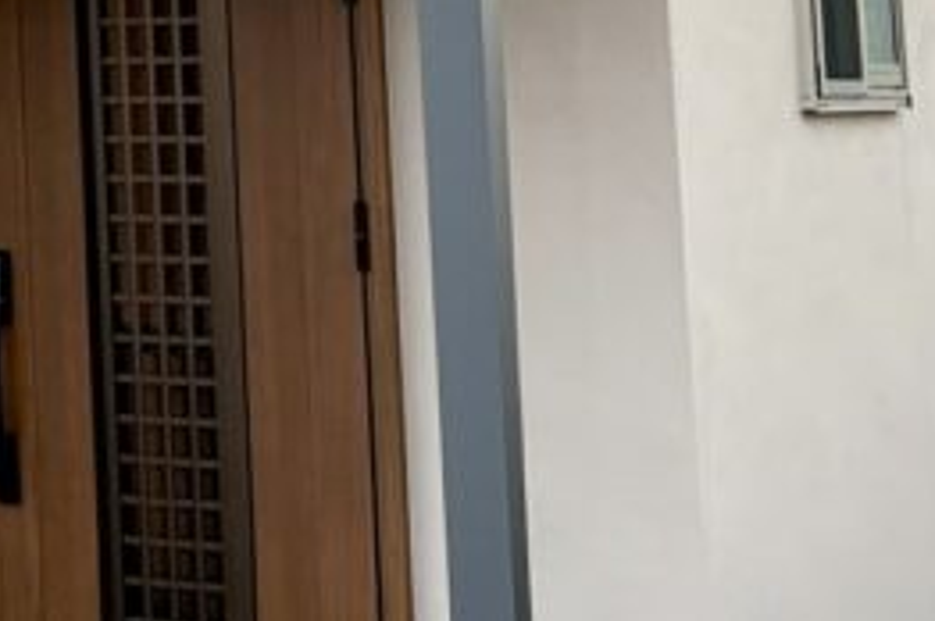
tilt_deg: +6.9
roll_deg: +0.8
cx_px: -560
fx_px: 3217
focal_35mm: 124
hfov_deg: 15.1
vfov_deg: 10.7
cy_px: -264
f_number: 1.6
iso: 125
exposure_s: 1/115
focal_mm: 5.96
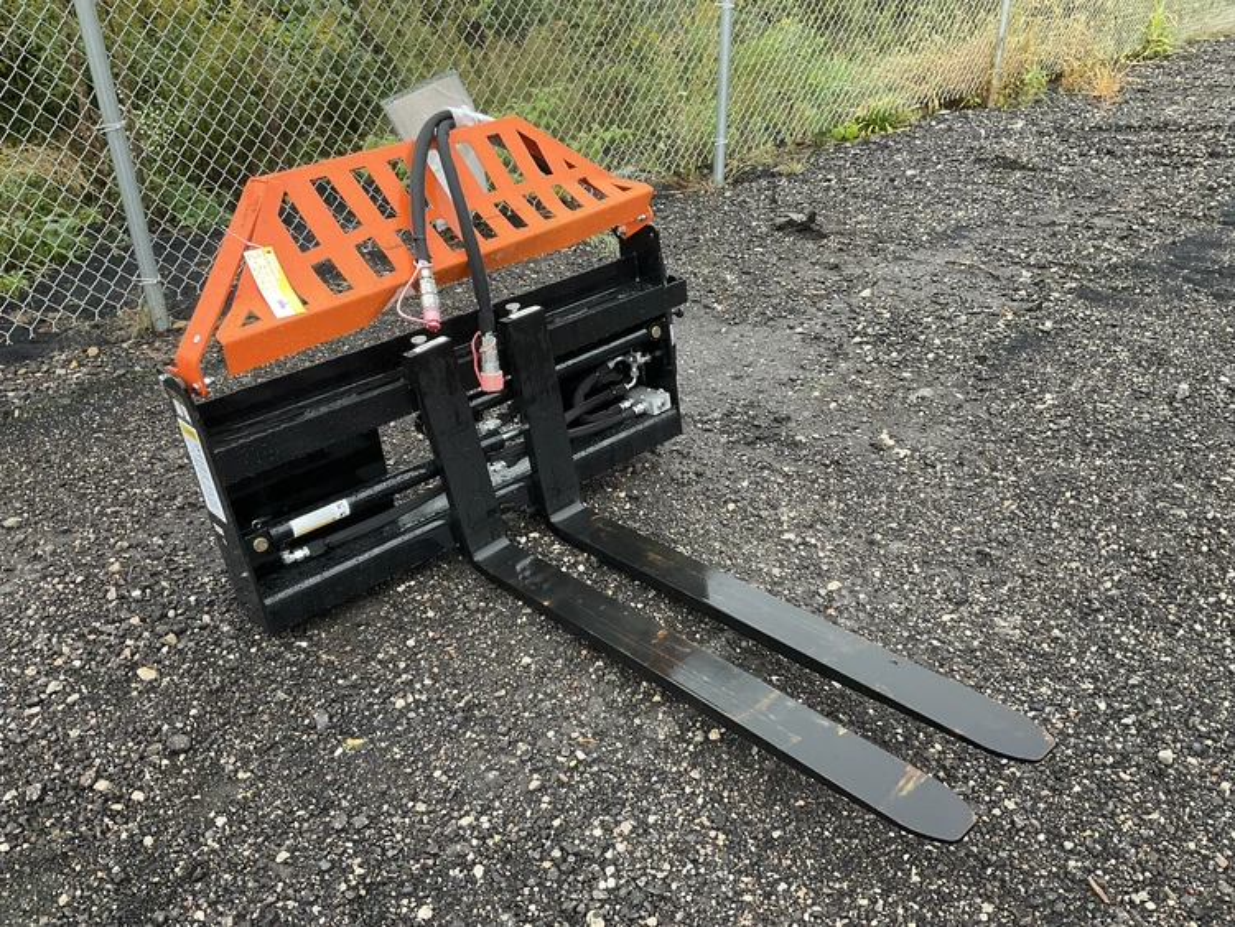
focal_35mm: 29
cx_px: 618
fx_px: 1035
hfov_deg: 61.6
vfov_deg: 48.3
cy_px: 464
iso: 64
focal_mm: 3
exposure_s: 1/122
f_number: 1.8
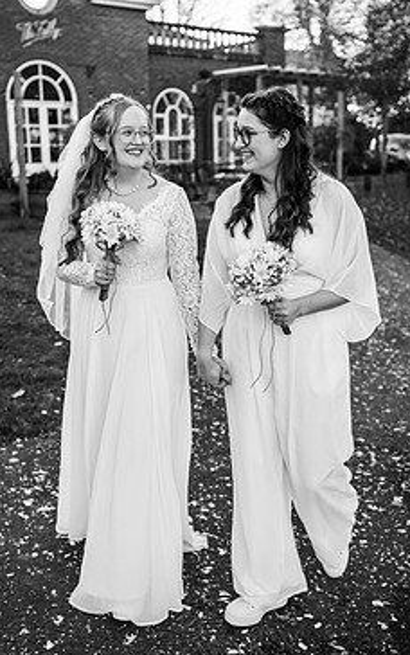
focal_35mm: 44
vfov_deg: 45.2
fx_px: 785
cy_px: 317
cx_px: 195
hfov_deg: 29.3
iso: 100
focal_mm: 35
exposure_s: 1/800
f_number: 2.5
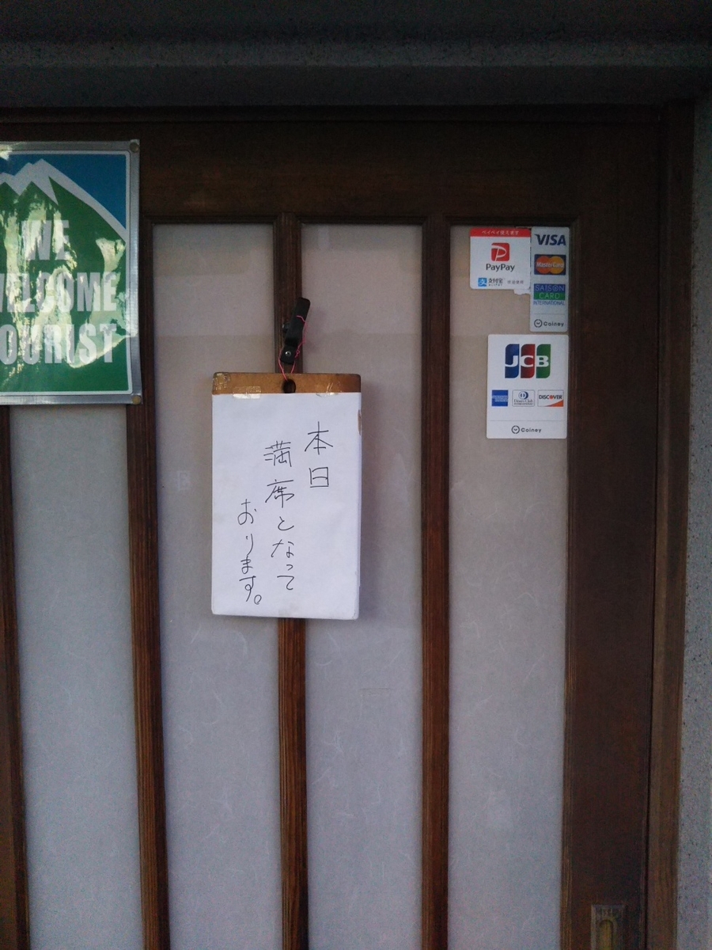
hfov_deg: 46.8
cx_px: 356
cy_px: 475
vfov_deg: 60.0
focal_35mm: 30
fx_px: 823
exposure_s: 1/120
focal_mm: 4
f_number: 2.2
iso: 160
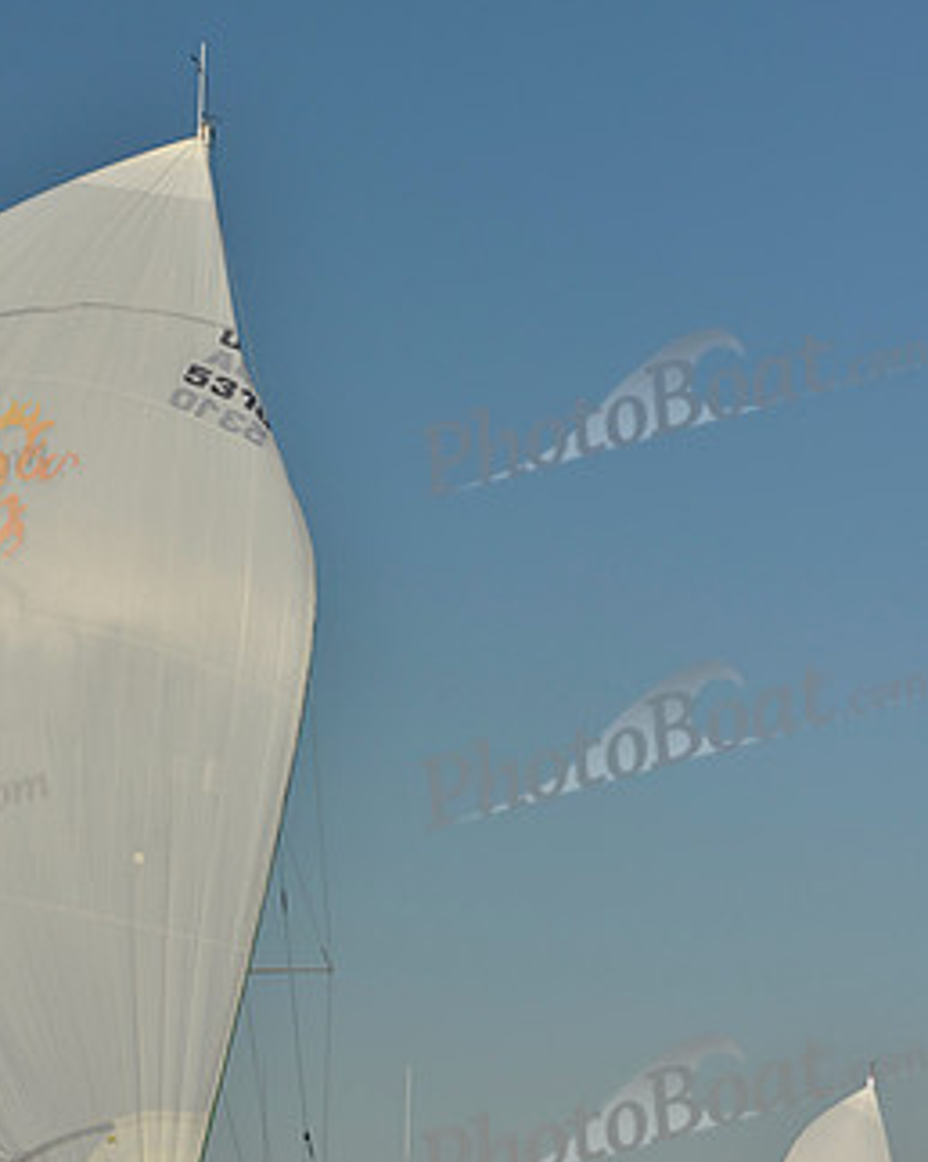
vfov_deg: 16.2
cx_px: 236
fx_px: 4055
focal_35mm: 118
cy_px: 975
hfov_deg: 13.0
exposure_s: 1/640
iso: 200
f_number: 9
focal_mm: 70
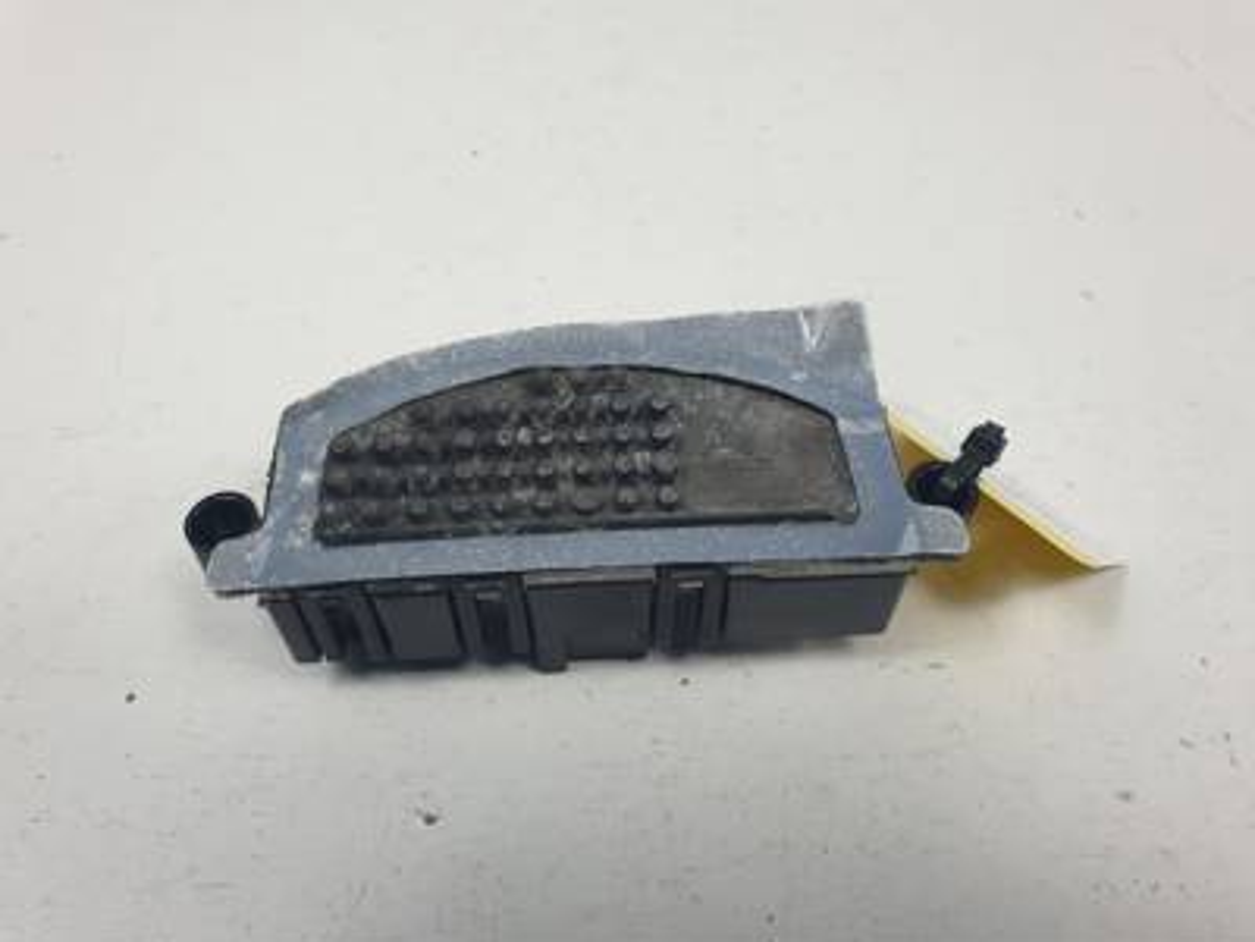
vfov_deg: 53.1
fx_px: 943
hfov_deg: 67.3
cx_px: 628
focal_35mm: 26
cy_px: 471
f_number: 2.4
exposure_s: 1/230
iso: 50
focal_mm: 4.3
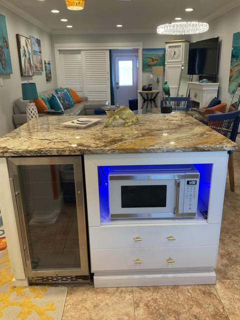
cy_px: 160
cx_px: 120
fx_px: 268
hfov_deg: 48.2
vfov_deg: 61.7
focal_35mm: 29
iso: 100
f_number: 1.8
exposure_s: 1/60
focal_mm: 3
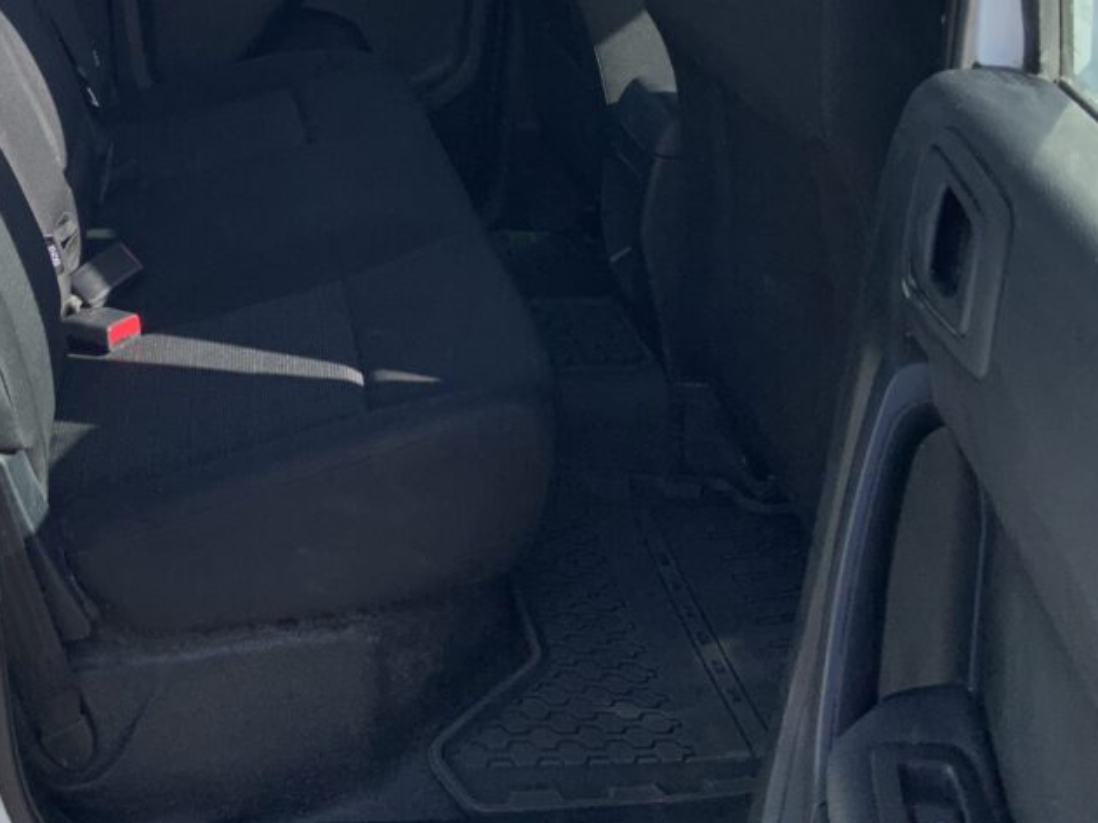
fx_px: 1491
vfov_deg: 30.2
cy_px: 167
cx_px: 426
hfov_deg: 40.2
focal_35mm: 47
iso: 16
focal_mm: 3
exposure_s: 1/1279
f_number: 1.8
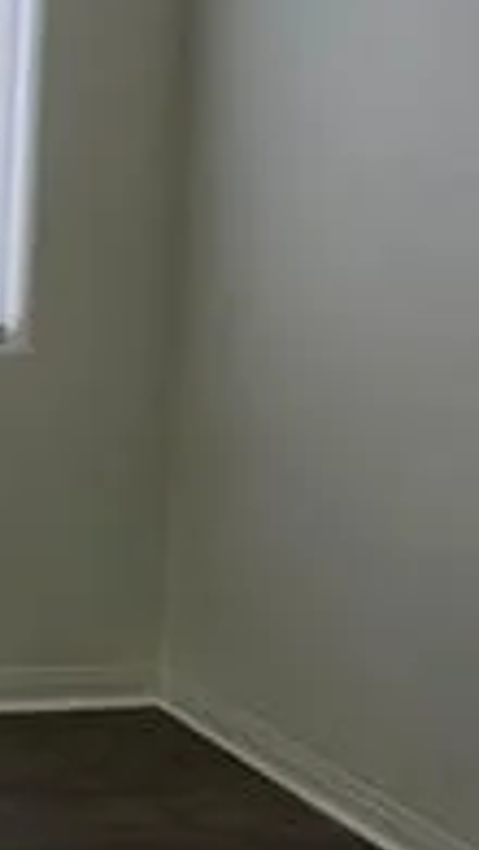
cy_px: 52
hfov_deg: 11.9
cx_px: -906
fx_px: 1307
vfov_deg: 33.7
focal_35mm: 58
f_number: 1.9
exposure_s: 1/60
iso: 200
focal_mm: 2.2
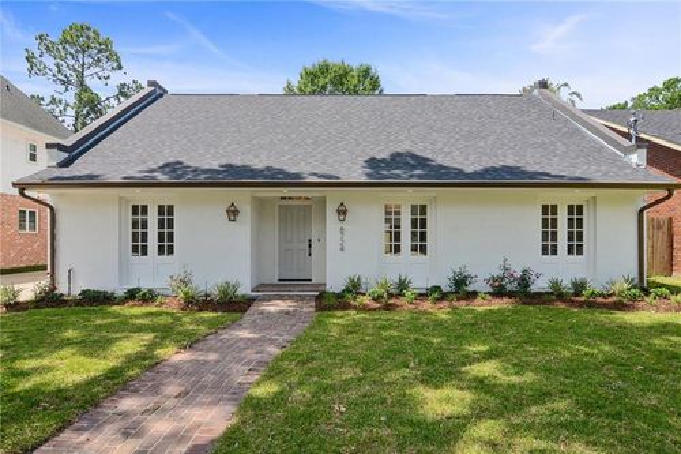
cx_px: 340
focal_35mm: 21
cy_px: 227
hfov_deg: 81.2
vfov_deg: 59.5
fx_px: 397
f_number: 11
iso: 400
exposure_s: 1/200
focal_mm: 14
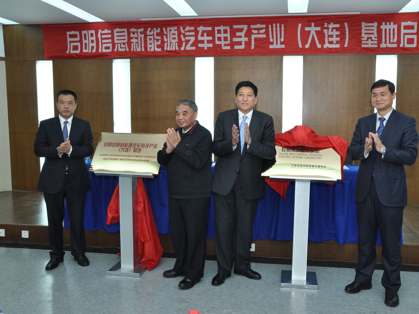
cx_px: 231
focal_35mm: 33
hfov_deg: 55.2
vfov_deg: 42.9
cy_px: 157
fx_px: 399
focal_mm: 20
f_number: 6.3
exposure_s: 1/60
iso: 640
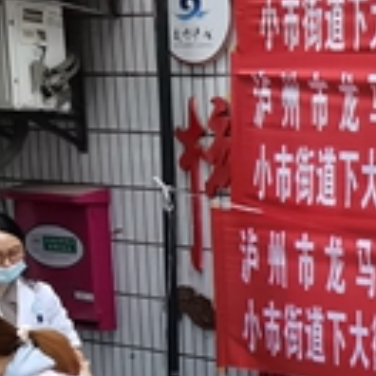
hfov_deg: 19.1
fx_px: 897
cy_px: 325
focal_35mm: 73
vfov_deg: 23.2
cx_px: 641
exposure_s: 1/100
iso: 80
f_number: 2.4
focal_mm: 1.78
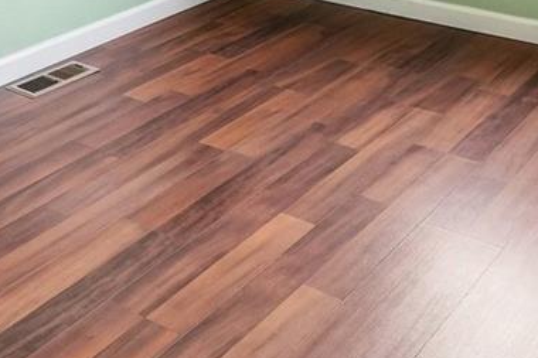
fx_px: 956
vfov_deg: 17.5
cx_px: 303
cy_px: -273
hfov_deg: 31.4
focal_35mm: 64
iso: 320
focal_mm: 10
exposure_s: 1/40
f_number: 9
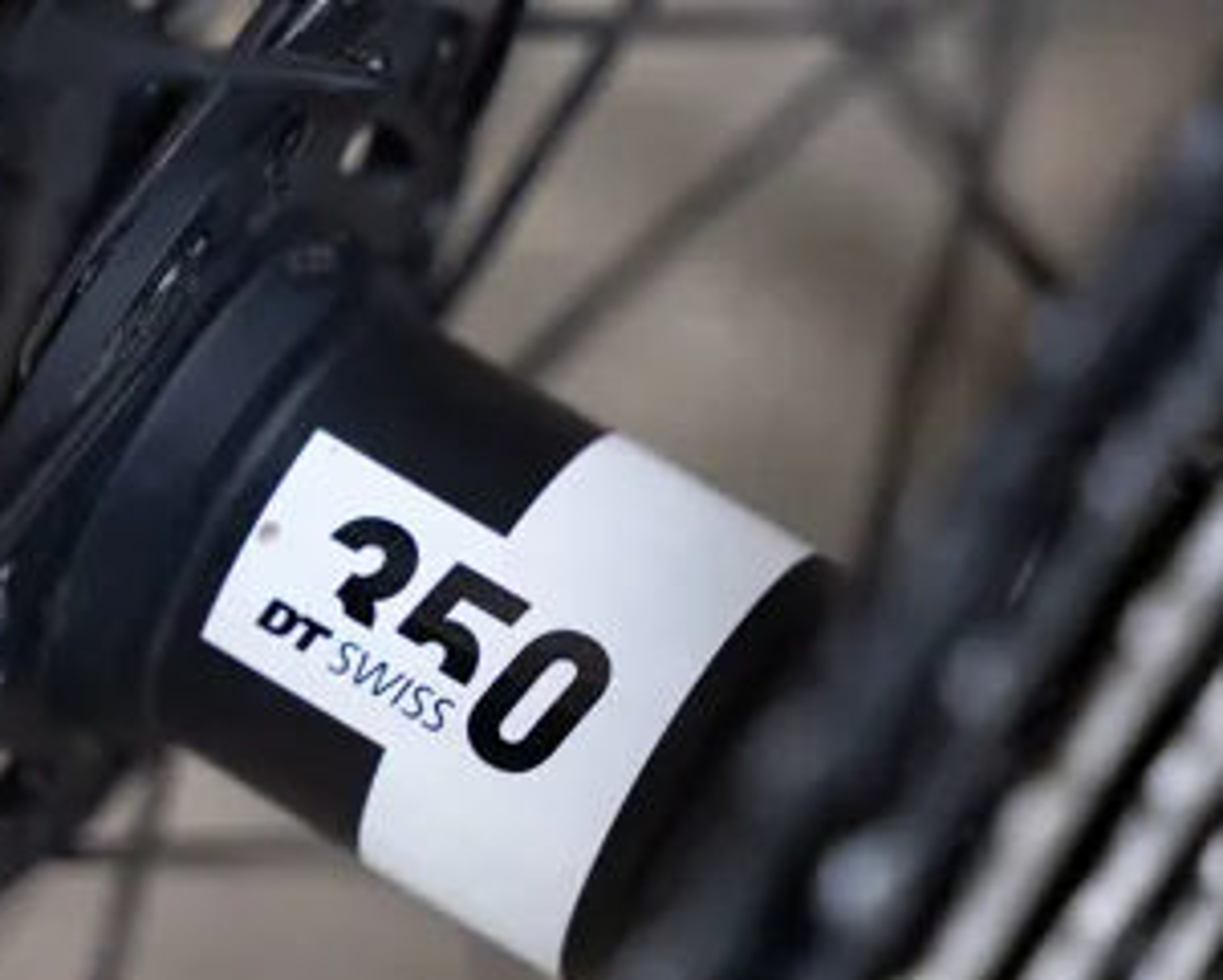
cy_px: 628
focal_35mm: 187
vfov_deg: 8.3
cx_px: 167
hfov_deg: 10.3
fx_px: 6771
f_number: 3.5
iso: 1000
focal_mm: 75
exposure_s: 1/1600
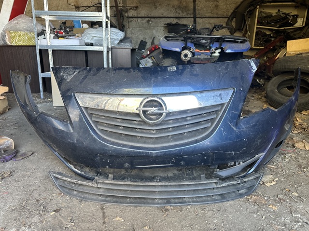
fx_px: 214
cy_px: 116
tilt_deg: -15.5
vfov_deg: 56.8
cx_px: 154
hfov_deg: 71.6
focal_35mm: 24
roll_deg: -0.7
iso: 250
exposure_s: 1/96
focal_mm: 6.86
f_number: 1.78
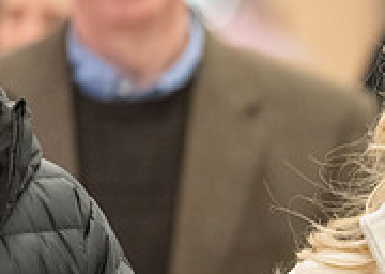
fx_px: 7195
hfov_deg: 3.1
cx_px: 584
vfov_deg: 2.2
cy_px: 197
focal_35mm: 659
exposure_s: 1/200
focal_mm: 195
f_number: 2.8
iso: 2000
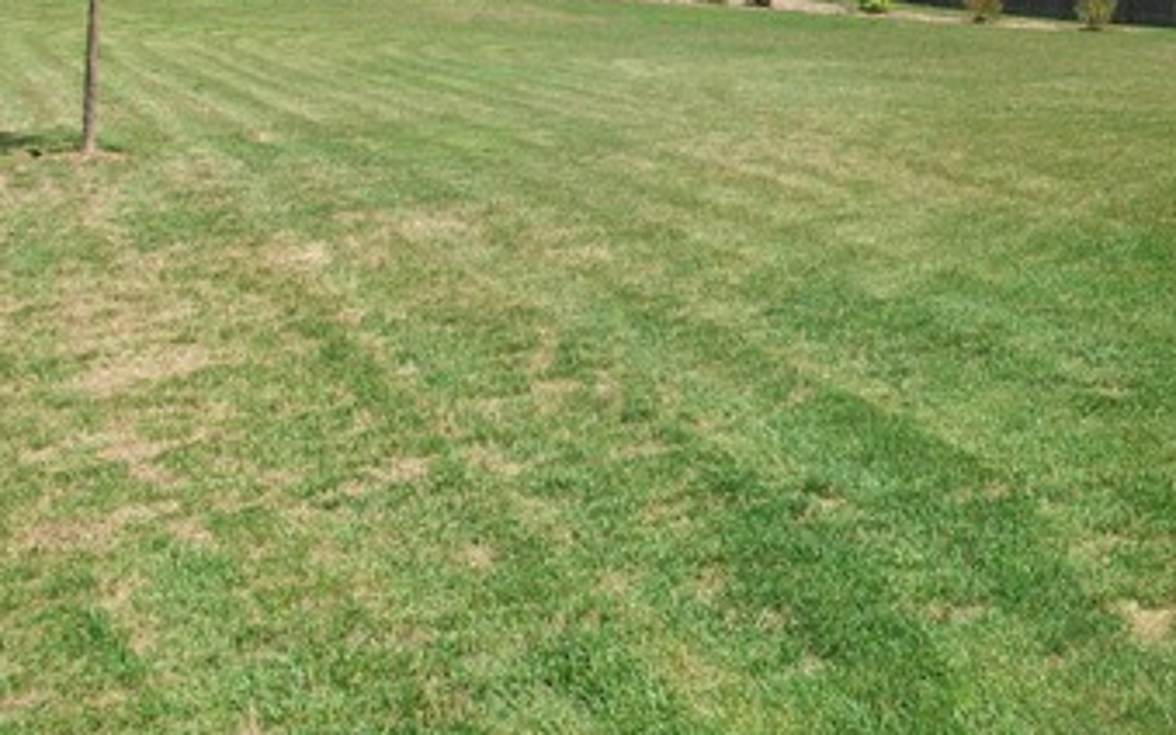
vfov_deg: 20.2
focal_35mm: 64
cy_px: 198
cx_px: 971
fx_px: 2052
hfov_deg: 31.0
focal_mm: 5.7
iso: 64
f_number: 5.5
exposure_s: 1/250
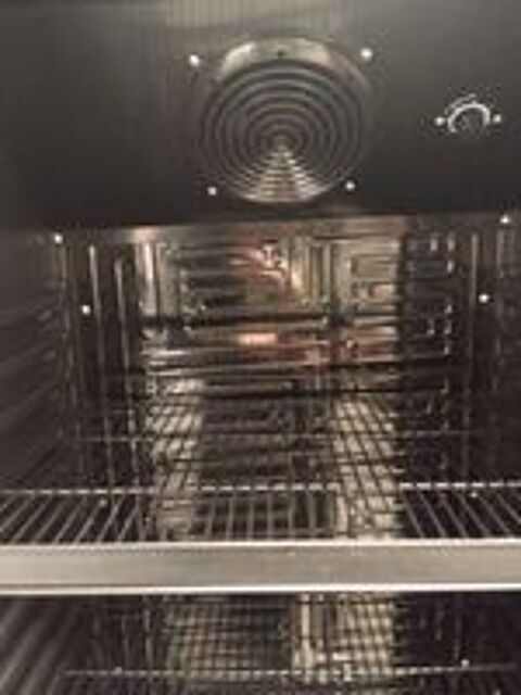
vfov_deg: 61.7
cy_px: 348
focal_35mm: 29
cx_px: 260
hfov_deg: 48.2
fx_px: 582
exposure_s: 1/14.3
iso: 2500
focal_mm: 4.22
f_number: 1.8
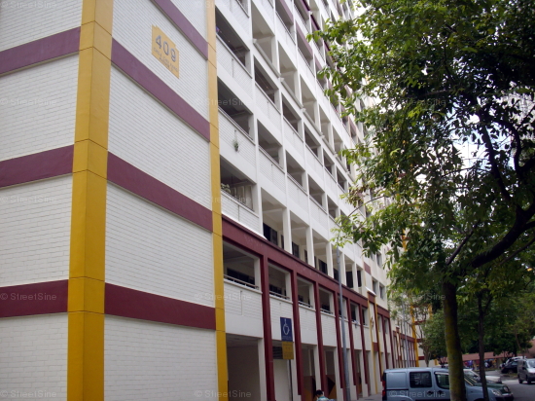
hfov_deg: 50.2
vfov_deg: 38.6
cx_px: 268
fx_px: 572
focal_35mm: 37
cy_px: 200
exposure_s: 1/125
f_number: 5.6
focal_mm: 6.2
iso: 80
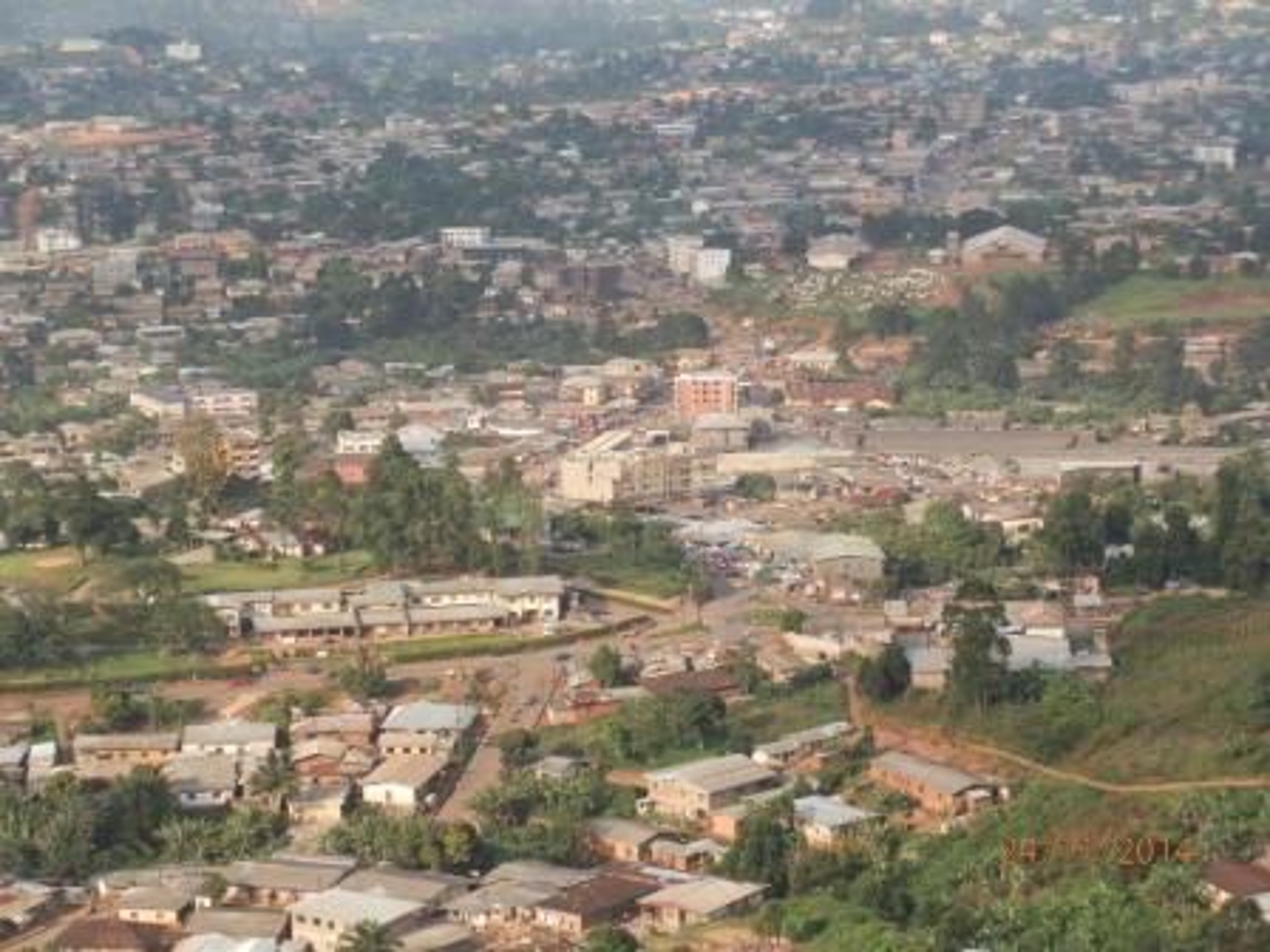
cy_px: 476
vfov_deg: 17.2
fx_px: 3155
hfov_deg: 22.8
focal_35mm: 86
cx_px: 635
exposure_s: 1/640
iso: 200
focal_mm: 15.52
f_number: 4
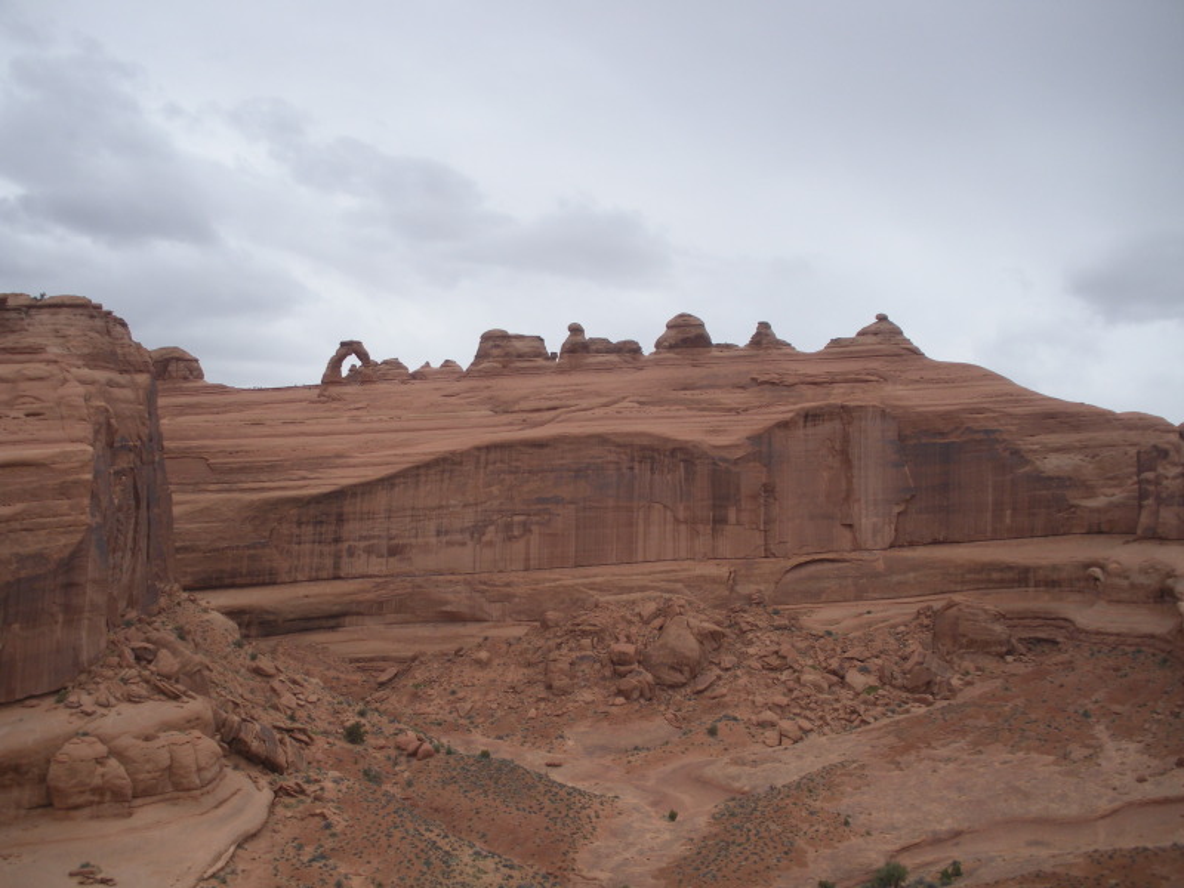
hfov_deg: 51.4
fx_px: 1231
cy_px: 444
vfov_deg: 39.7
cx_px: 592
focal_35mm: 36
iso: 64
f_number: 3.5
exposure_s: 1/931
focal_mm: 6.3
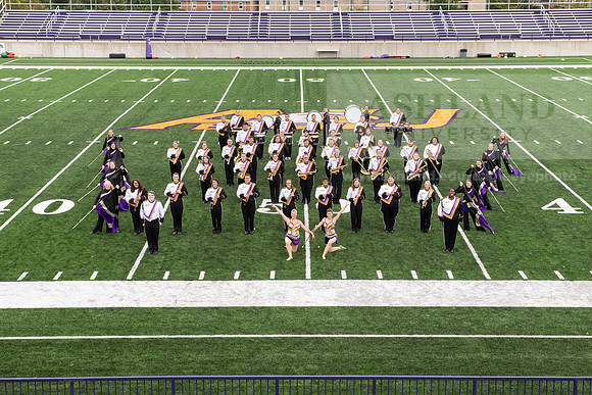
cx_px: 296
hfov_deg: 34.5
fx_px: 954
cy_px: 198
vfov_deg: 23.4
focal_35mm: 58
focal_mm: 58
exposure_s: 1/250
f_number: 10
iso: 640
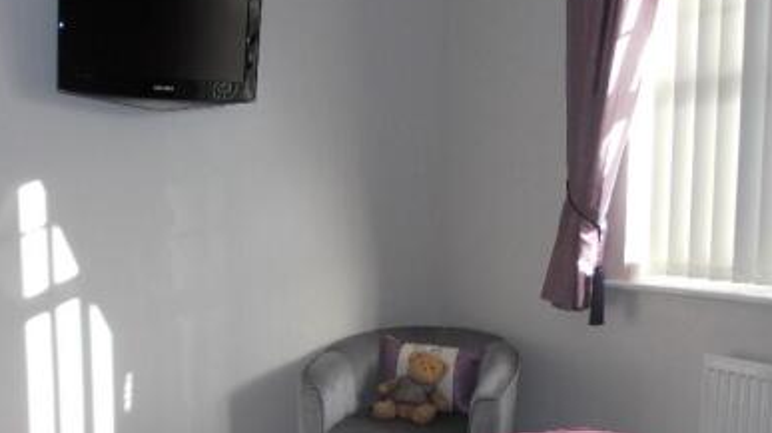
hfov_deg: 44.5
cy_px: 310
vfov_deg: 25.7
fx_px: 941
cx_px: 338
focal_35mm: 46
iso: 80
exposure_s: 1/125
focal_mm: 4
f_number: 2.7
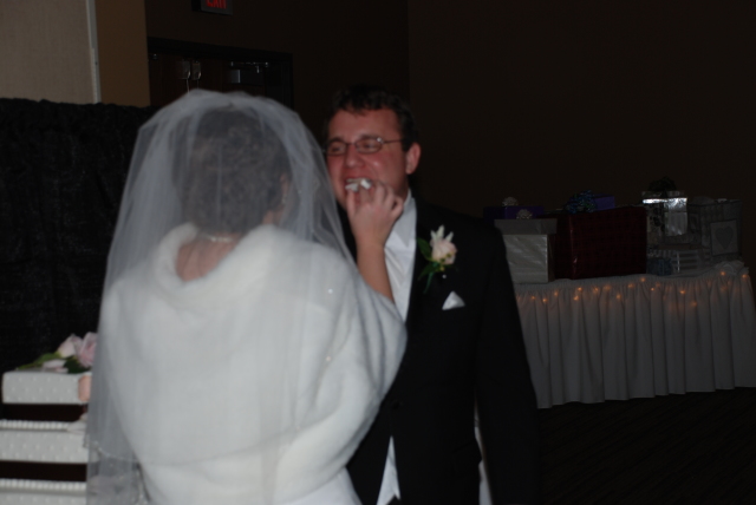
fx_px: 1513
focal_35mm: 72
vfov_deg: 19.0
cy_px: 252
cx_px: 378
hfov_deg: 28.0
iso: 100
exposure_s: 1/60
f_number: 4.8
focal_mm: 48
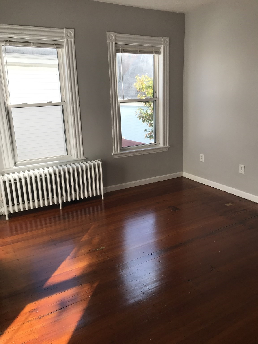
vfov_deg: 63.4
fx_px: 278
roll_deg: +1.2
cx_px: 129
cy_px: 172
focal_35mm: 28
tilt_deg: -14.3
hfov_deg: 49.7
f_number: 1.8
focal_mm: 3.99
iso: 20
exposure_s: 1/460
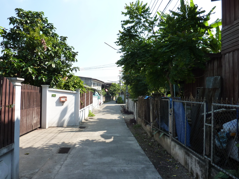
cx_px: 120
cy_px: 90
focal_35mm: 25
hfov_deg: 69.4
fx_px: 173
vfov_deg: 54.9
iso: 125
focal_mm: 4.1
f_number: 4
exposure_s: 1/320
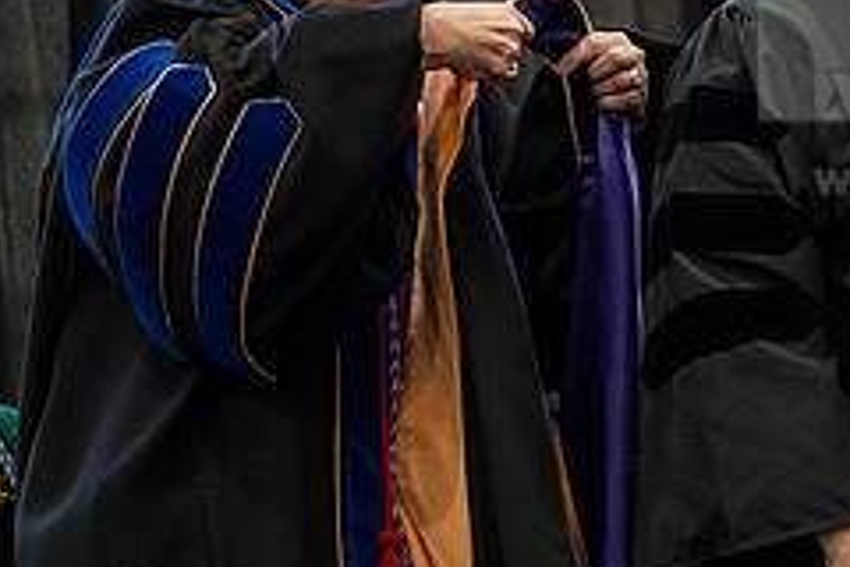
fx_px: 4391
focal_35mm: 186
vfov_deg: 7.4
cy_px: 253
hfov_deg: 11.0
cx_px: 652
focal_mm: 77
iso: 6400
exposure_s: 1/250
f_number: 5
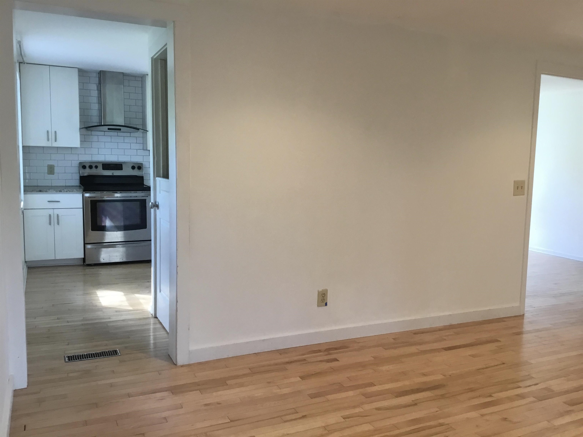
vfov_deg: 45.4
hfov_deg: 58.4
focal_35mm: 31
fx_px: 522
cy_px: 218
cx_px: 292
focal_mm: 3.3
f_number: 2.4
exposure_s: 1/30
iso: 64
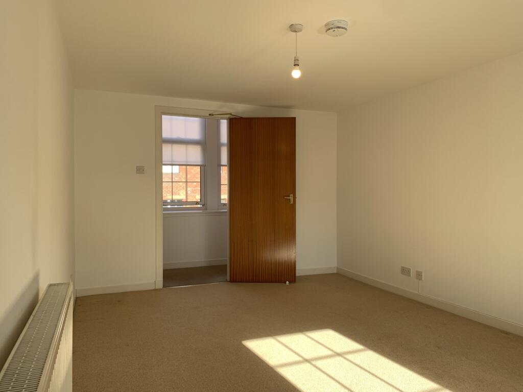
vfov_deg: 53.1
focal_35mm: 26
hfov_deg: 67.3
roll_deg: +1.2
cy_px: 196
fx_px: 393
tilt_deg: -0.2
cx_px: 262
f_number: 1.8
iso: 25
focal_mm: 4.25
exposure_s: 1/130
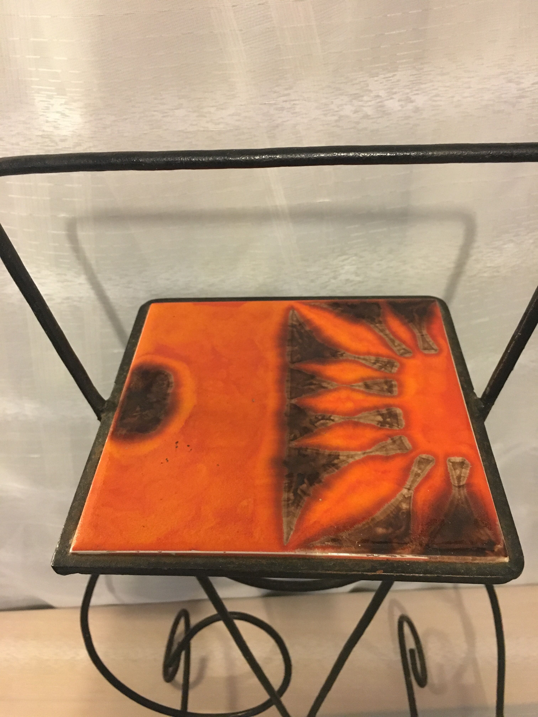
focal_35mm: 29
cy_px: 358
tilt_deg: -39.8
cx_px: 269
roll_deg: +0.1
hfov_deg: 48.2
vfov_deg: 61.7
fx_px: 601
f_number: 2.2
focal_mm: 4.15
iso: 320
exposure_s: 1/17
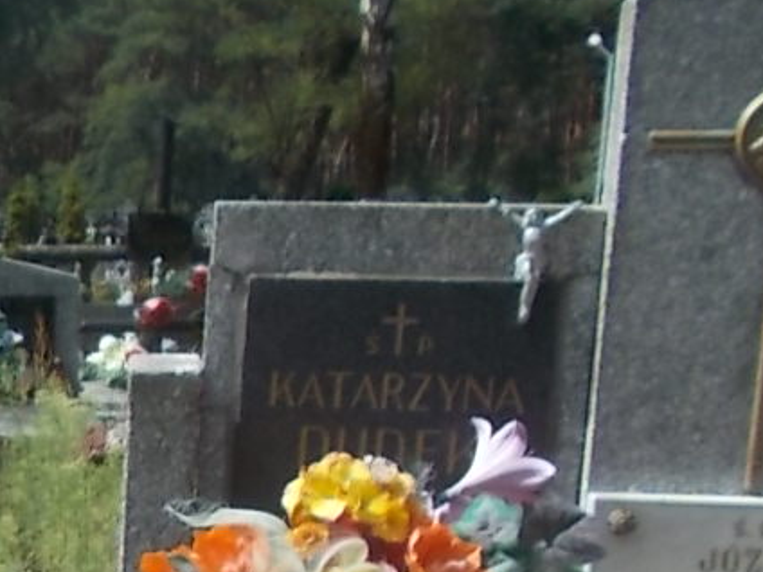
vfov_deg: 14.8
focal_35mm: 98
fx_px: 2160
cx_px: -635
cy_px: 581
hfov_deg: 16.5
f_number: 8
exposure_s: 1/160
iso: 80
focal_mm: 4.6
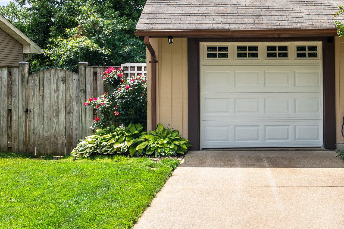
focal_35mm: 56
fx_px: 533
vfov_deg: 24.2
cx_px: 265
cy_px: 84
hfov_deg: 34.8
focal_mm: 34.5
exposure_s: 1/200
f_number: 9
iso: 200
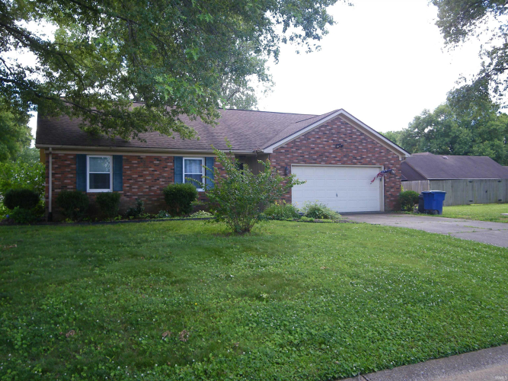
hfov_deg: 55.4
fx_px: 484
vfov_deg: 42.9
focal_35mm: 33
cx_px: 254
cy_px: 190
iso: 64
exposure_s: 1/80
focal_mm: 5.8
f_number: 2.8
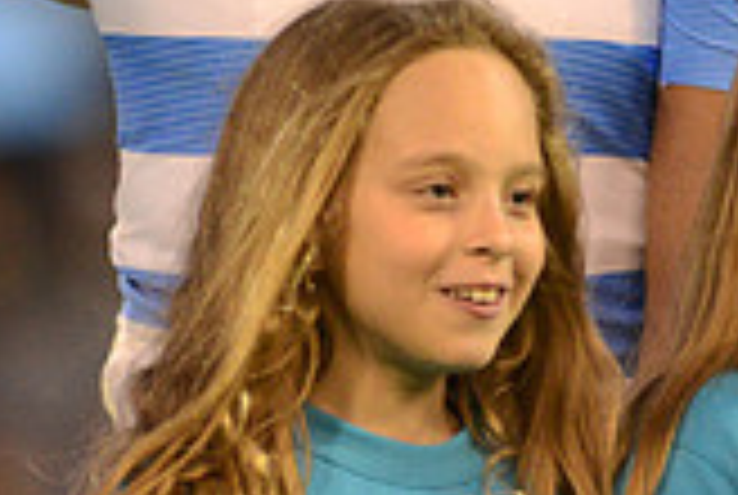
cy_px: -371
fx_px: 30415
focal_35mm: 1481
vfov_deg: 0.9
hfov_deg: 1.4
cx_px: 396
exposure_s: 1/800
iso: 4500
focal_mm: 420
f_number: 4
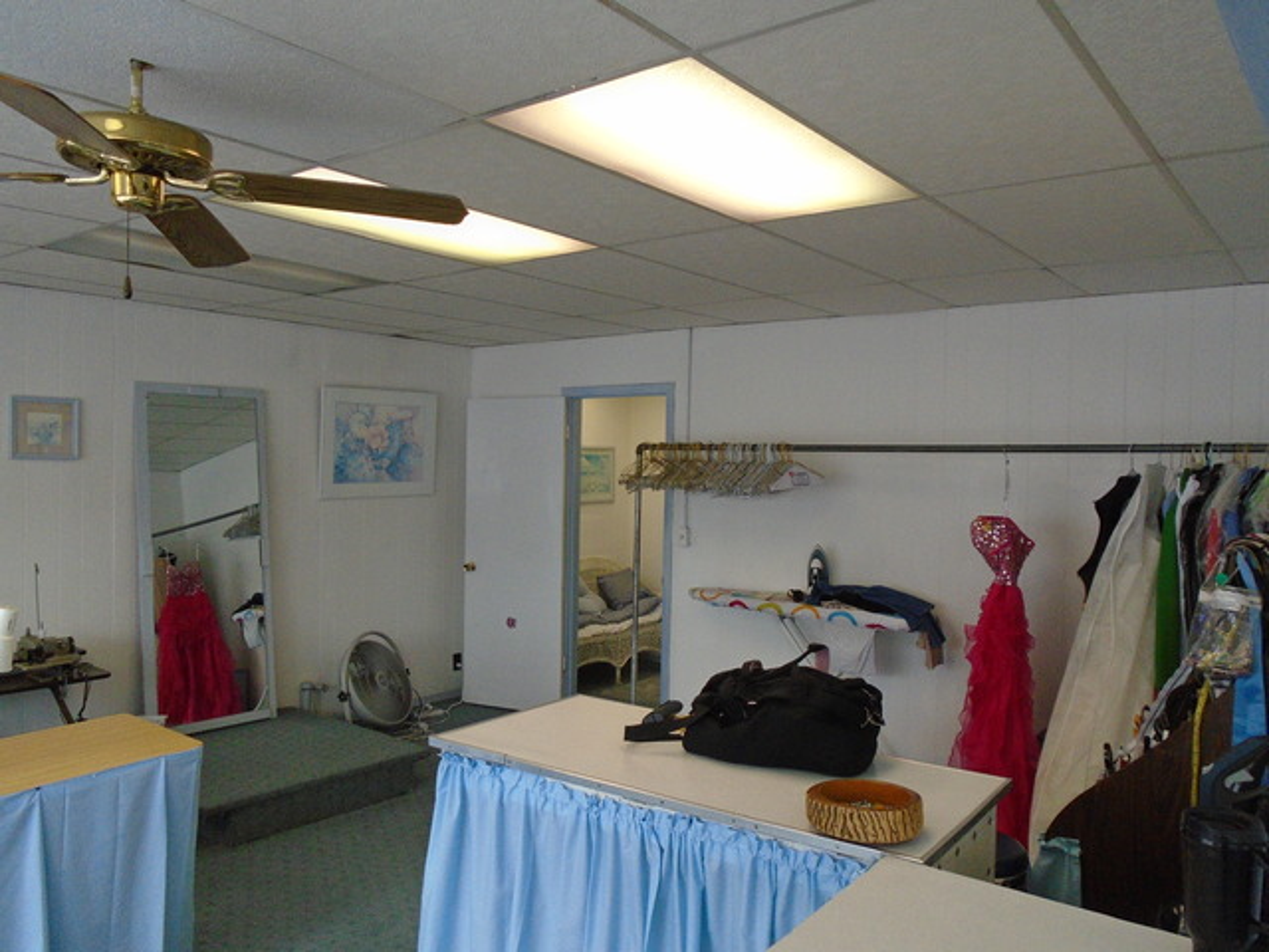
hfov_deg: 67.3
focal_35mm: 26
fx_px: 953
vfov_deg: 53.1
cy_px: 476
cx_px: 634
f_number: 3.2
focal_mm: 4.6
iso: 400
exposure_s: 1/100
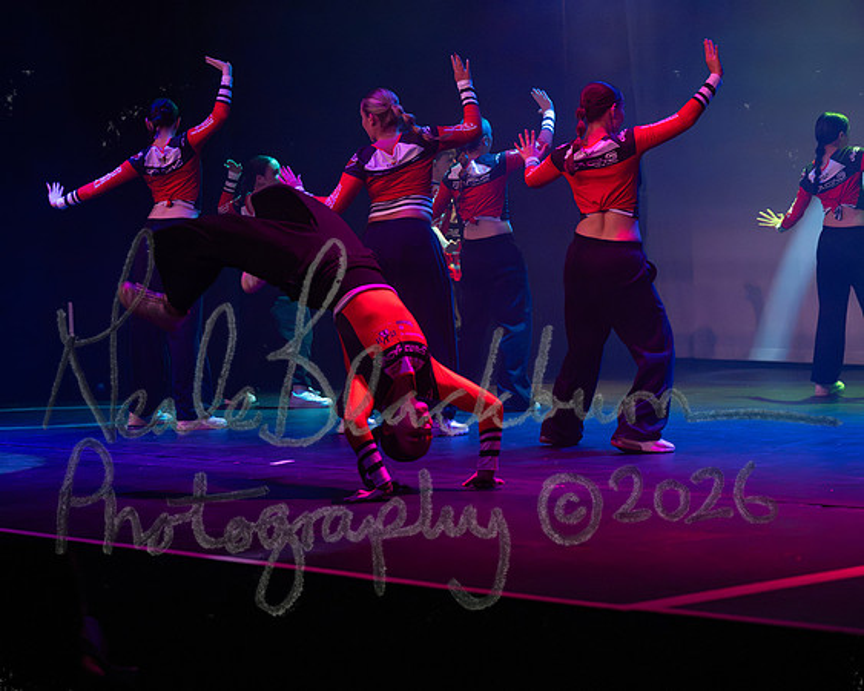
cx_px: 373
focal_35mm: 89
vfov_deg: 17.3
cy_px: 346
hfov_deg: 21.5
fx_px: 2275
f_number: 4
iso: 5000
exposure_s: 1/500
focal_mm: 79
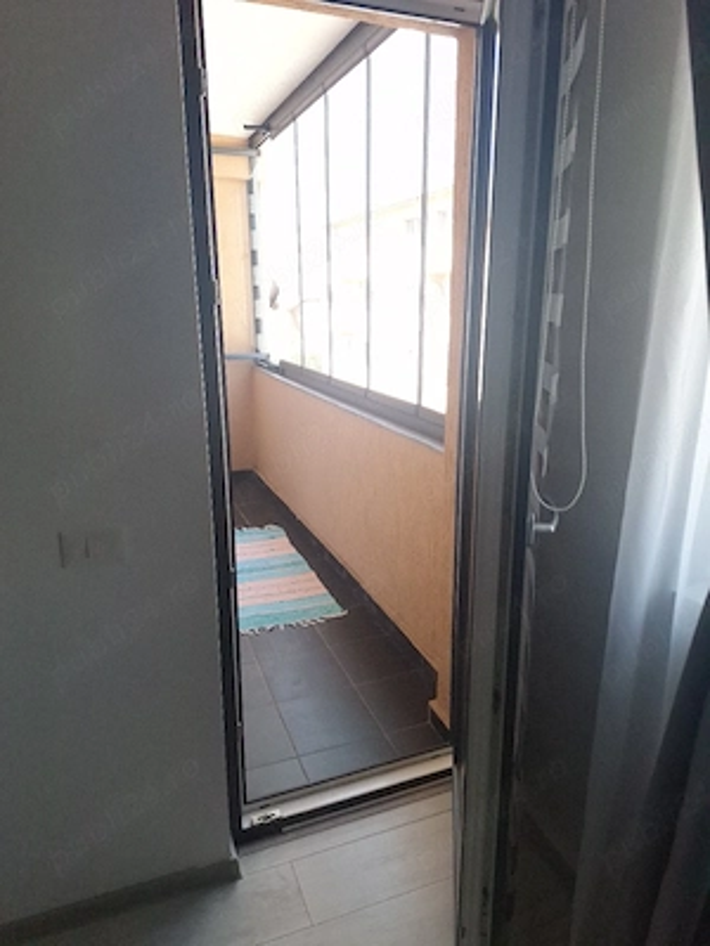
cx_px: 355
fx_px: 629
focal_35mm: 23
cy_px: 473
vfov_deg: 73.9
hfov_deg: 58.9
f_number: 1.8
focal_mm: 5.54
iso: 640
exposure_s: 1/1667
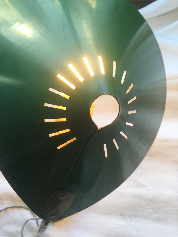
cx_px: 89
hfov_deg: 48.2
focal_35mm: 29
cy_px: 118
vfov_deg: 61.7
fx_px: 199
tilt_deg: -77.3
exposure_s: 1/120
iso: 50
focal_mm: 4.15
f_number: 2.2
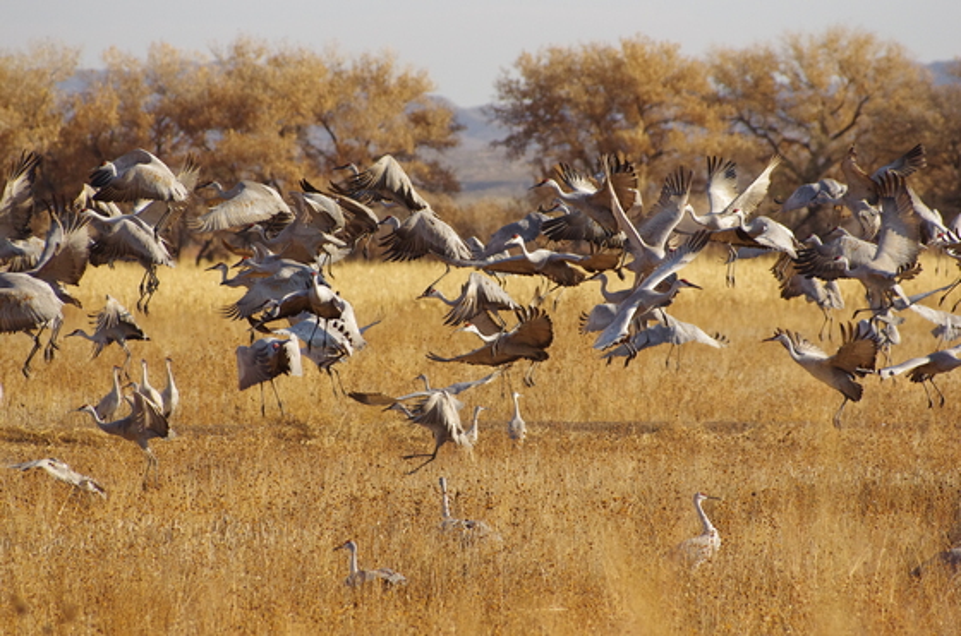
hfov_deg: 5.5
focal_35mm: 375
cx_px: 480
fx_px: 9990
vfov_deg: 3.7
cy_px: 318
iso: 1600
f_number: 4.5
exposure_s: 1/8000
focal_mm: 250
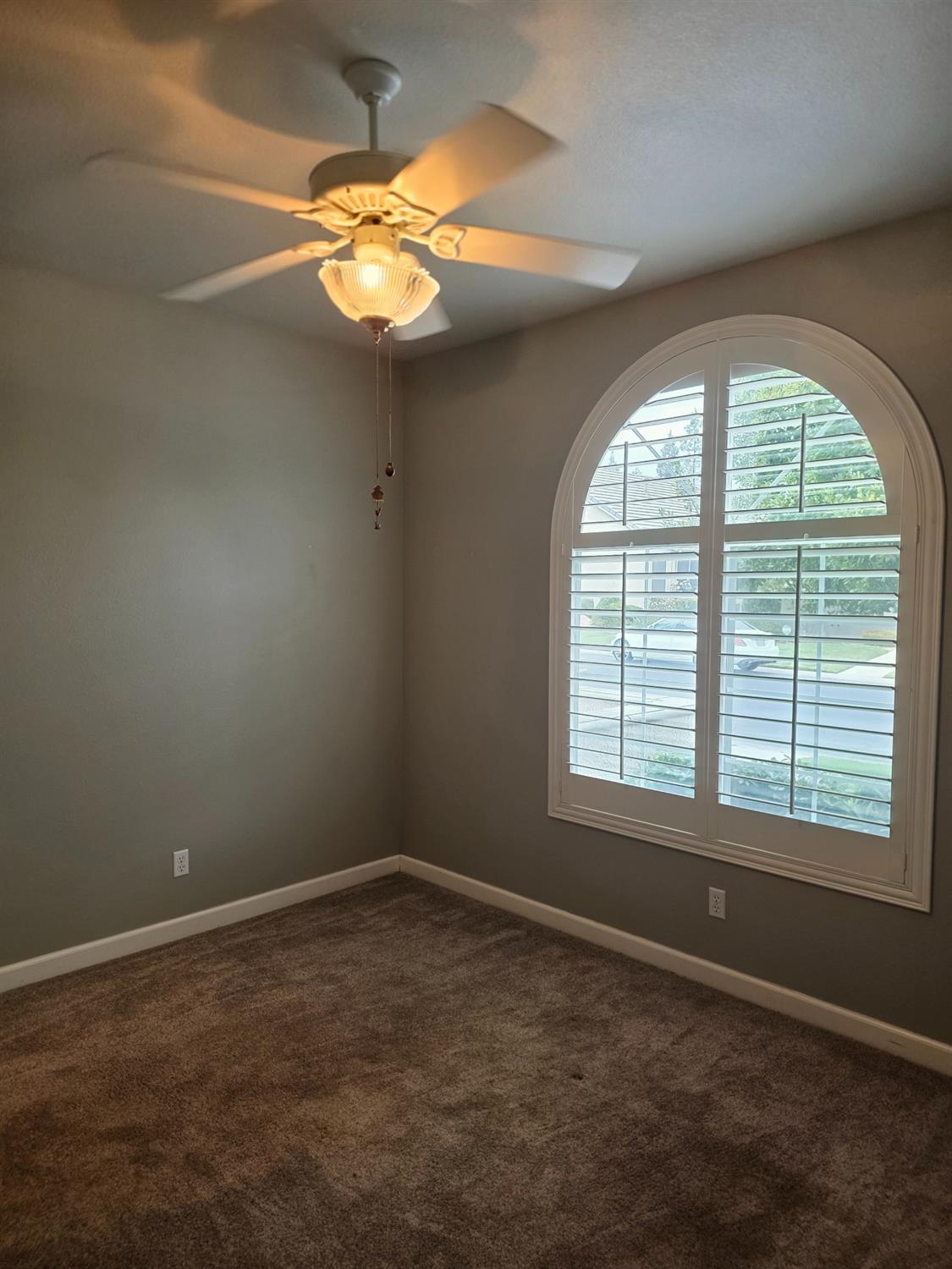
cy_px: 634
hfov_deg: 58.9
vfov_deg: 73.9
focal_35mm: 23
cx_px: 476
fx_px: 843
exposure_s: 1/120
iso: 160
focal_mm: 6.25
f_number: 1.7
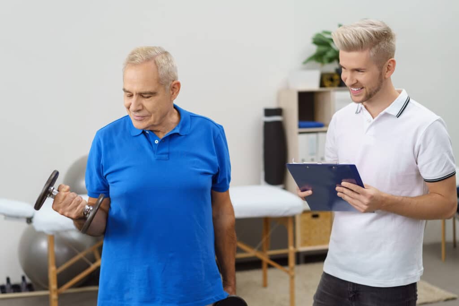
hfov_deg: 36.2
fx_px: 701
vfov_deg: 24.6
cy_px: 153
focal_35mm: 55
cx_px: 230
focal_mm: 55
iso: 100
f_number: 2.5
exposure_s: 1/160
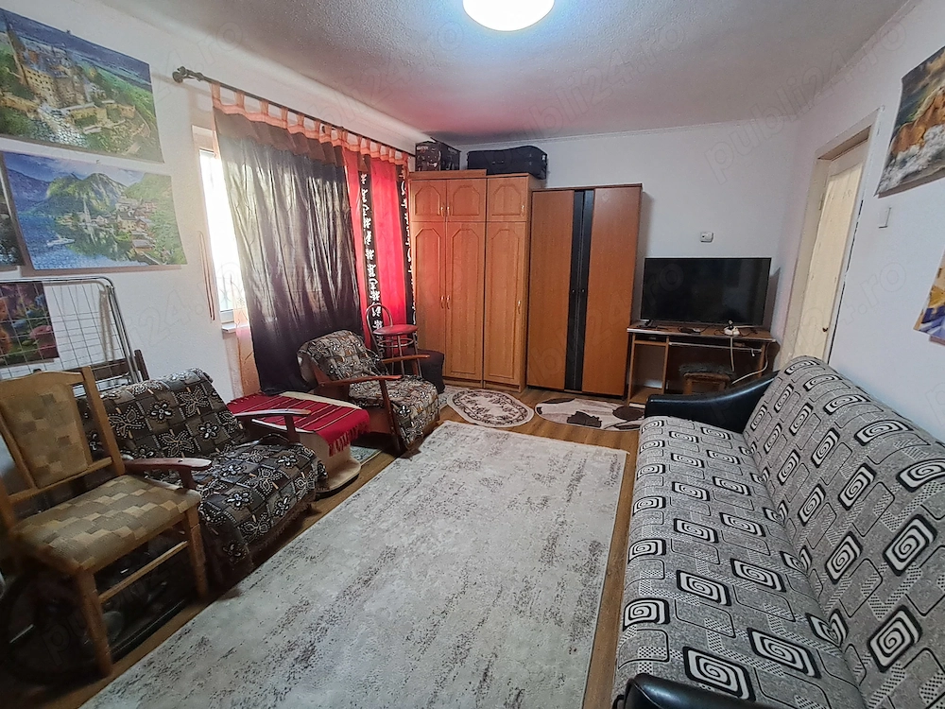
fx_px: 437
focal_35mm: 16
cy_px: 354
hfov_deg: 94.5
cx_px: 472
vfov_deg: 78.1
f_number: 2.2
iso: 250
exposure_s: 1/24
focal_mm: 1.64
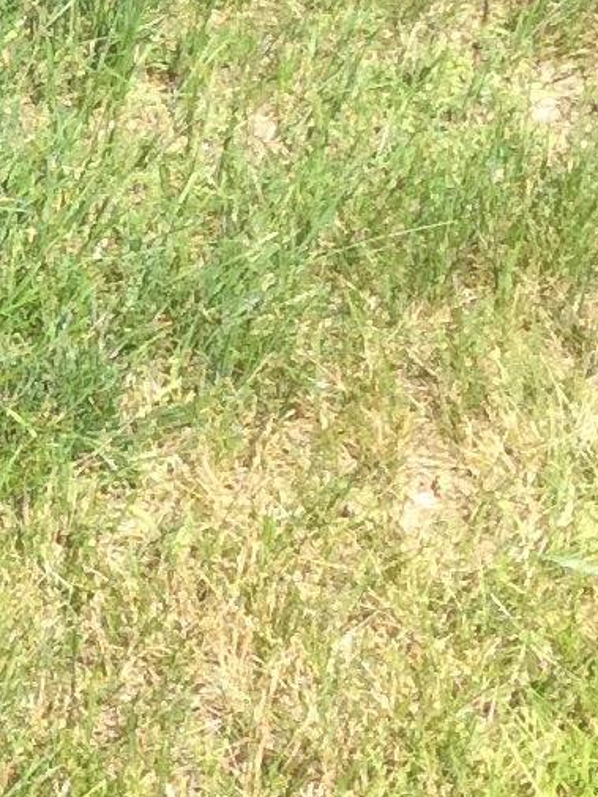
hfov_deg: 8.3
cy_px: -17
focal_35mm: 164
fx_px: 3776
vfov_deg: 11.9
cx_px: -808
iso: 32
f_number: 2.4
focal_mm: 3.3
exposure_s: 1/657
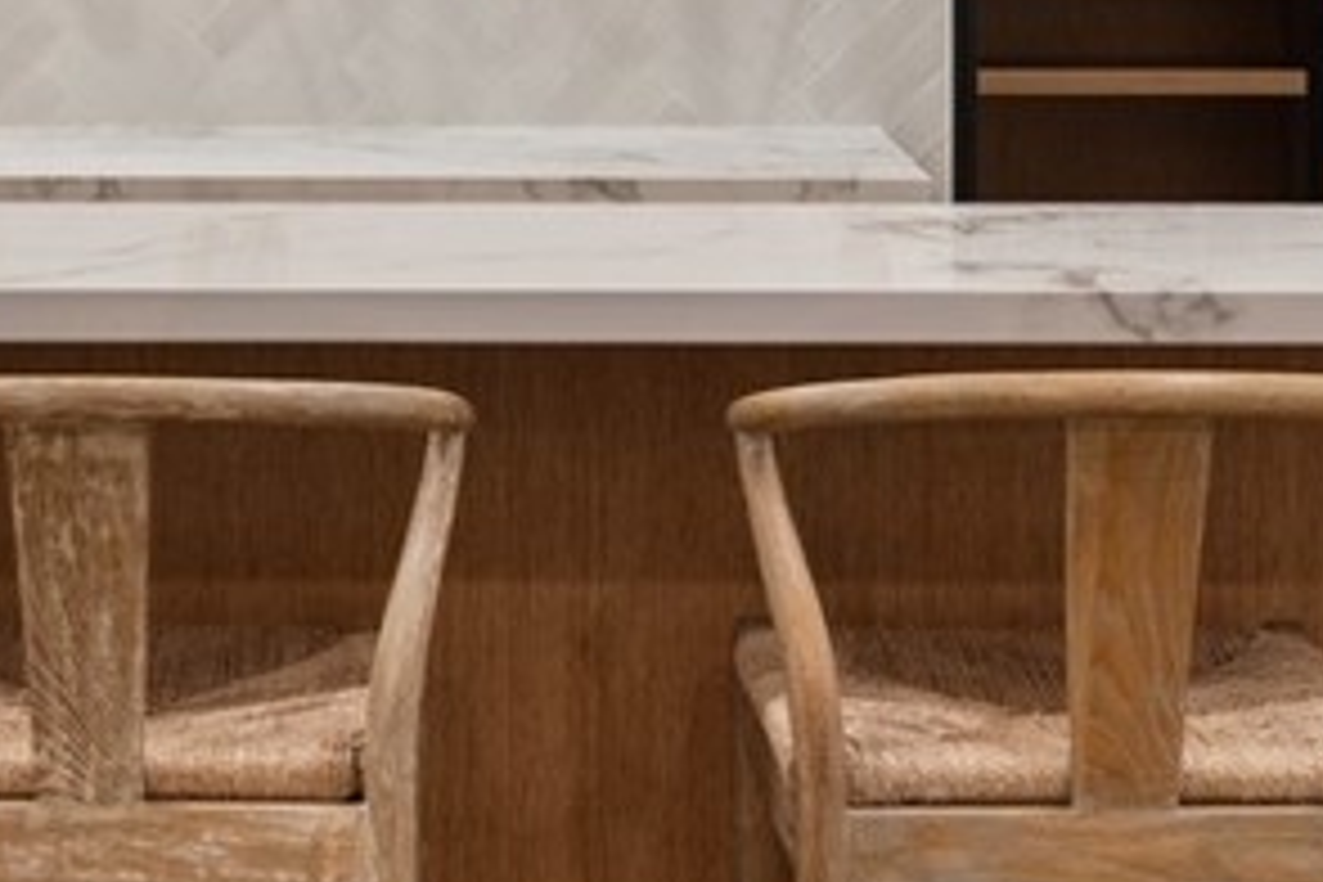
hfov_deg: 20.1
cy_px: -250
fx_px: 3711
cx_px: 374
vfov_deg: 13.1
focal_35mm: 101
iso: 800
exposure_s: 1/3
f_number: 9
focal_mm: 29
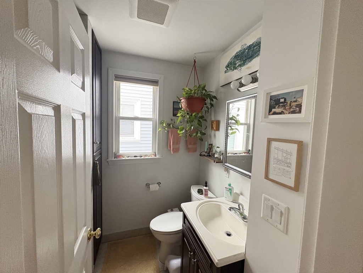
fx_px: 147
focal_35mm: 14
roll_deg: -1.8
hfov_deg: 102.1
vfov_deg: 85.7
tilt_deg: -4.4
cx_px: 182
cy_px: 136
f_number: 2.2
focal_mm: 2.22
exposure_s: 1/60
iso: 500
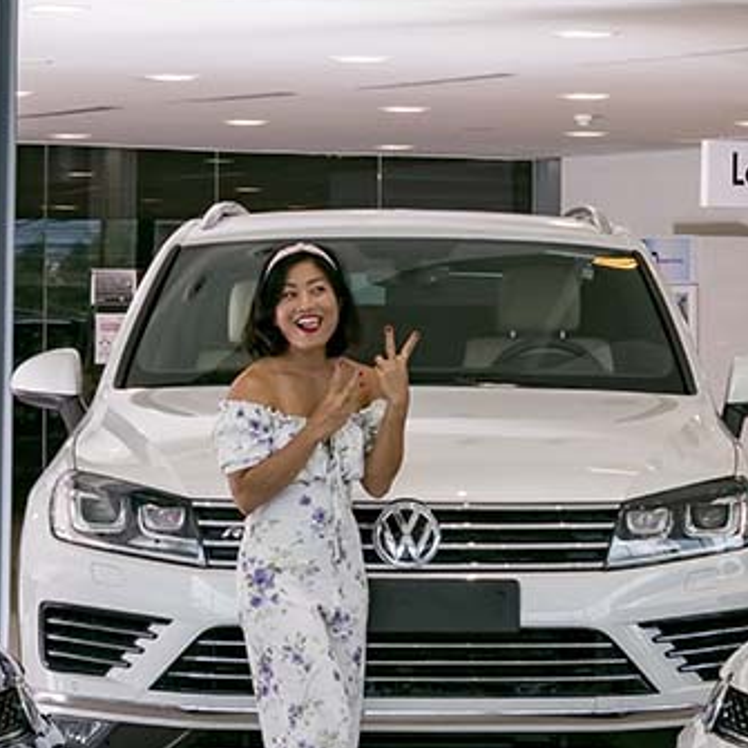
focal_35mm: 112
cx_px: 359
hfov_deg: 15.6
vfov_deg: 15.5
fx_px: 2738
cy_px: 520
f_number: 9
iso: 2000
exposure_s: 1/250
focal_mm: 46
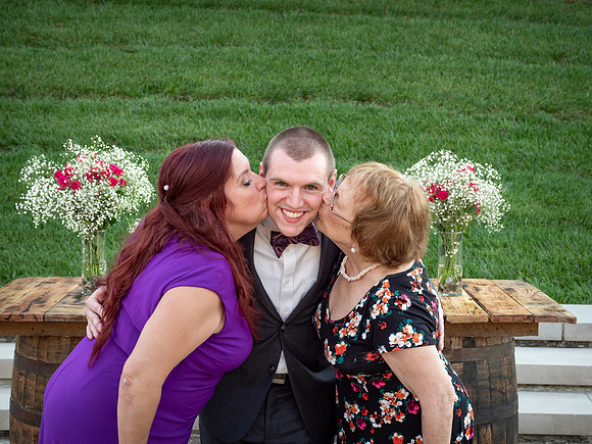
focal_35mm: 70
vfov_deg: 21.1
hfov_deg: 27.9
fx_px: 1191
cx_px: 299
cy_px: 222
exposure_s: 1/100
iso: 200
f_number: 5
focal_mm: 34
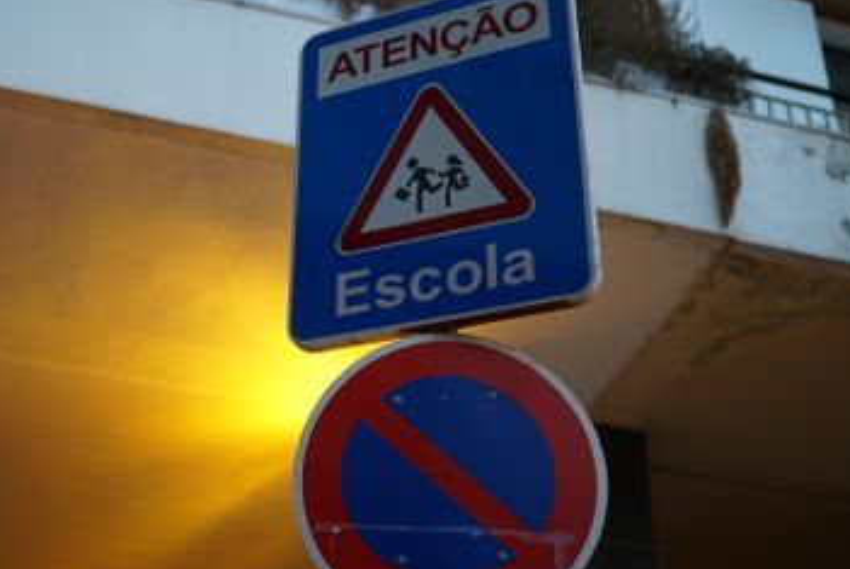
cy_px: 252
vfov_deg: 26.5
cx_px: 303
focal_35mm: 51
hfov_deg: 38.5
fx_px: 1206
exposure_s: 1/125
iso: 250
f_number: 1.4
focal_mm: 35
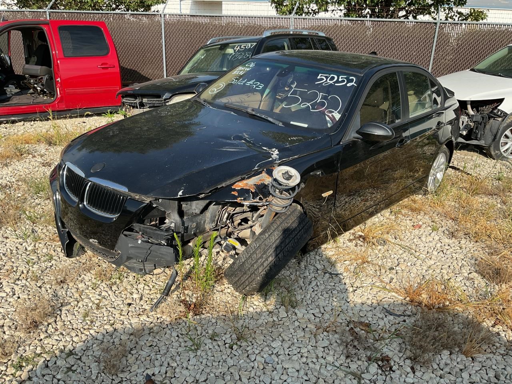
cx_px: 256
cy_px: 192
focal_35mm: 29
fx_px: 429
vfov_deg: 48.2
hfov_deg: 61.7
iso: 16
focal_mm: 3
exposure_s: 1/1195
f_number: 1.8
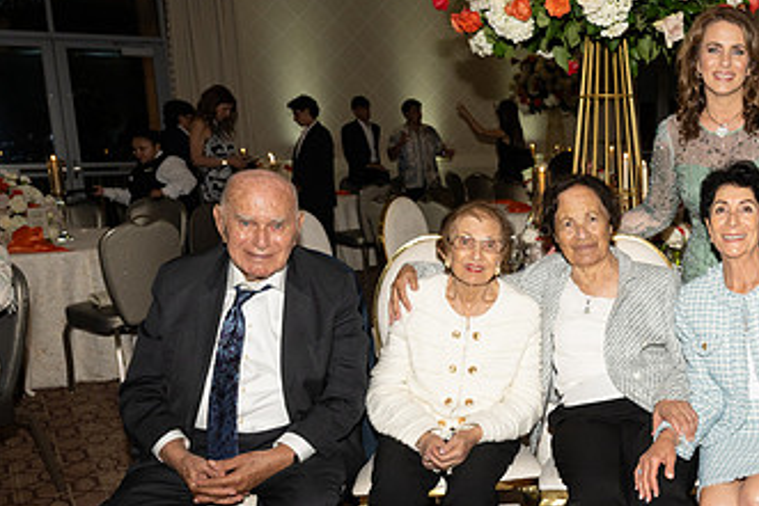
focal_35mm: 42
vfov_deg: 31.8
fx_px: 886
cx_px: 642
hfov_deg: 43.5
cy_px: 317
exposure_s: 1/100
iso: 800
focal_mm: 24
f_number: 5.6
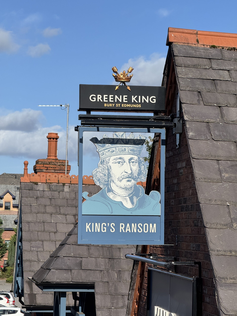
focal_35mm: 120
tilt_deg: +4.3
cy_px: 158
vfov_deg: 16.4
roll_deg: -1.9
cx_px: 118
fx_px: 1095
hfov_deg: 12.3
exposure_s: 1/2817
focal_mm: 15.66
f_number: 2.8
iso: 50
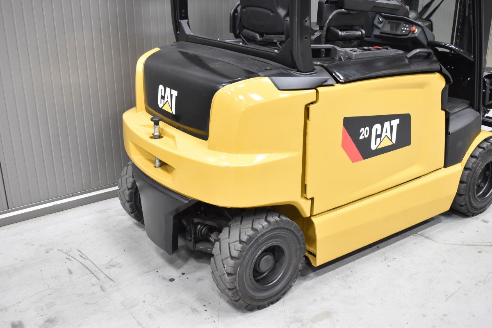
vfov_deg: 35.5
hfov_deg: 51.3
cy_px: 164
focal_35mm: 38
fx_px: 512
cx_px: 246
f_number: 4.5
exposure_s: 1/30
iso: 1600
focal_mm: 25
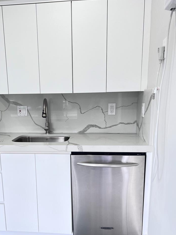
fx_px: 224
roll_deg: +1.3
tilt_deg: -11.7
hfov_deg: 42.7
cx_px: 69
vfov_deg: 55.0
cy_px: 141
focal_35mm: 33
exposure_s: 1/120
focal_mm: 5.7
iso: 100
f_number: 1.5
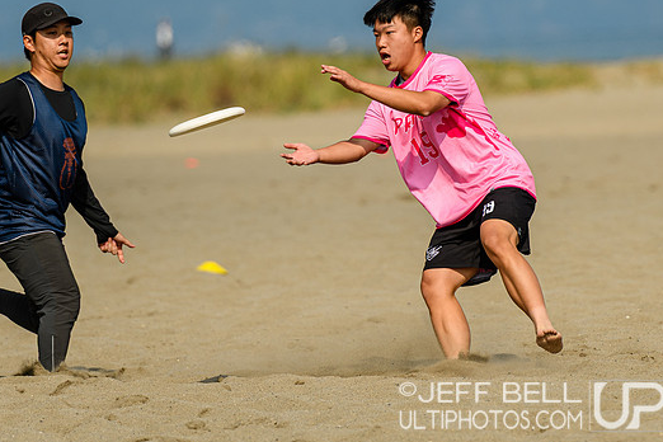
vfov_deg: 3.0
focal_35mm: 462
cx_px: 457
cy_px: 104
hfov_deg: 4.5
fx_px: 8508
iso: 100
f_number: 3.2
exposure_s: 1/2000
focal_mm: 200
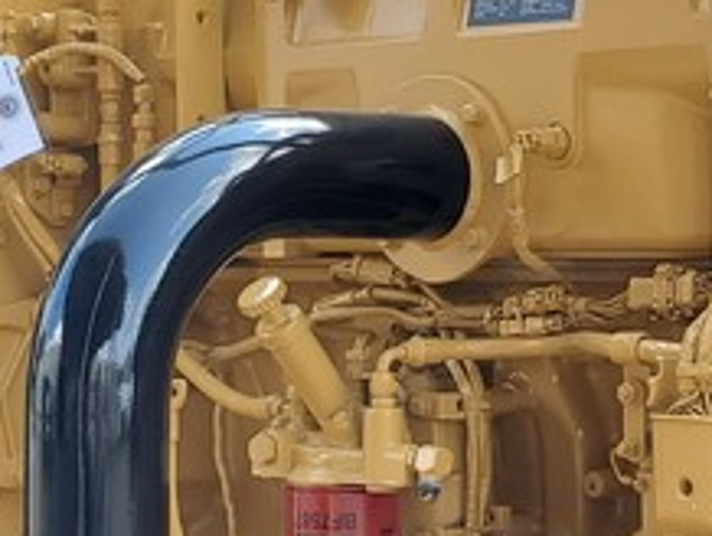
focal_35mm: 122
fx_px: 2512
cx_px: 558
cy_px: 310
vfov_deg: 12.2
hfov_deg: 16.0
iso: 50
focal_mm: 4.3
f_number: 2.4
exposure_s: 1/258
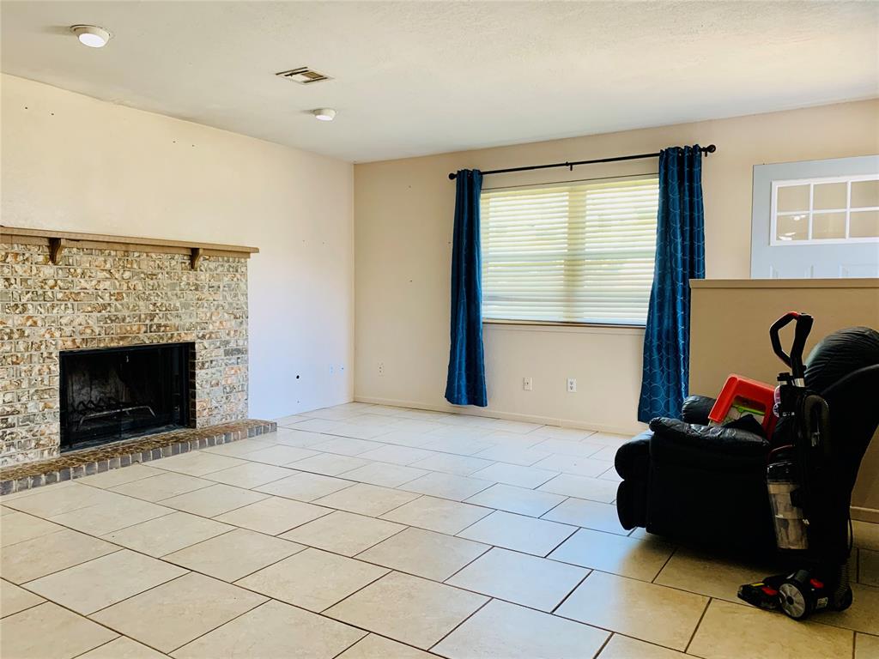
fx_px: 660
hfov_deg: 67.3
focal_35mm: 26
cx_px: 440
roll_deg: -1.4
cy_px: 330
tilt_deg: -2.8
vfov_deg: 53.1
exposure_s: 1/60
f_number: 1.8
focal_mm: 4.25
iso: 80
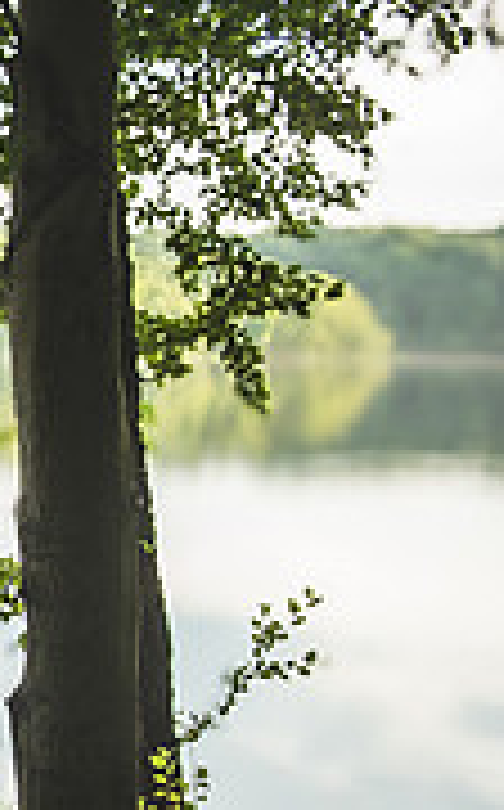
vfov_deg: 19.6
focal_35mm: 106
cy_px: 565
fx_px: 2337
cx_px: -792
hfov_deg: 10.3
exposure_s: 1/640
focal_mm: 32
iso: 250
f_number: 2.8
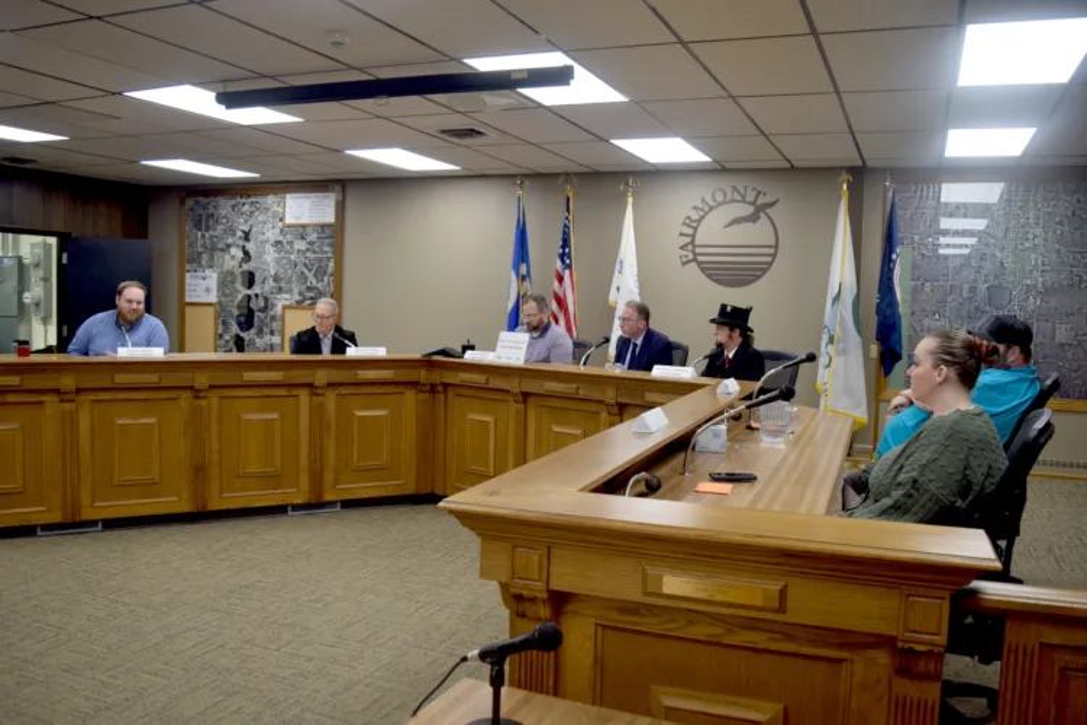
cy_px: 362
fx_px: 906
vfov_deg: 43.6
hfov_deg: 61.9
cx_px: 544
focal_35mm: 30
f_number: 4.5
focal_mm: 20
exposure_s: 1/80
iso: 400
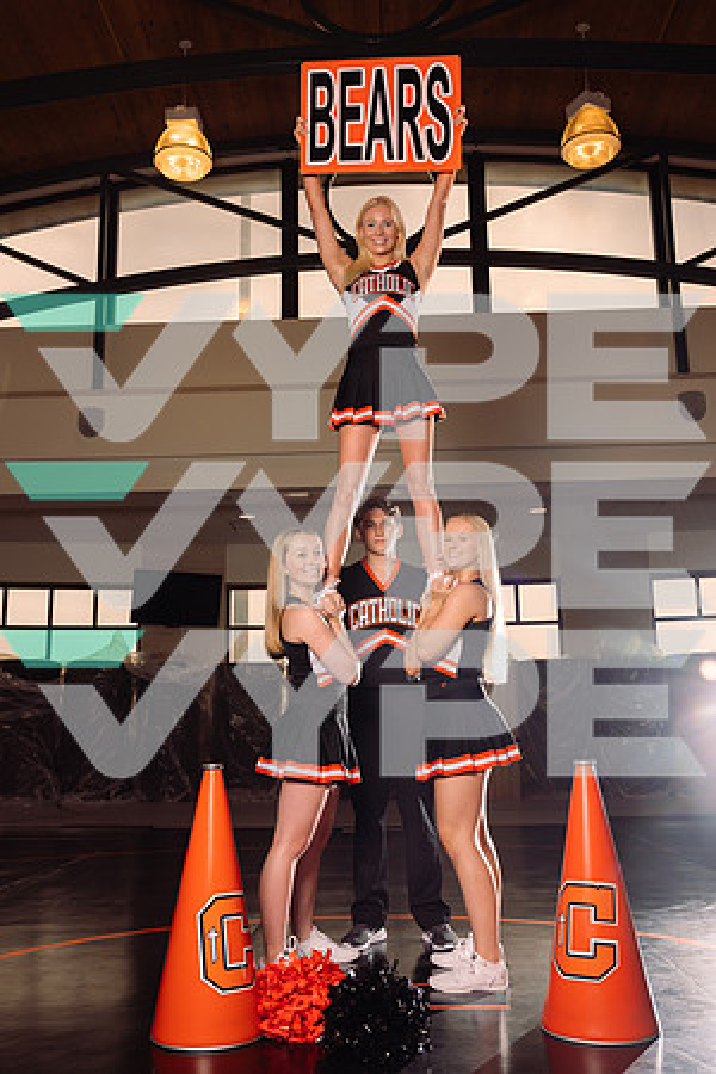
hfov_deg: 40.0
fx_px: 984
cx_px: 358
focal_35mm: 33
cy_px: 537
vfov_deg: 57.2
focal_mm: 33
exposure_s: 1/200
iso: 200
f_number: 7.1
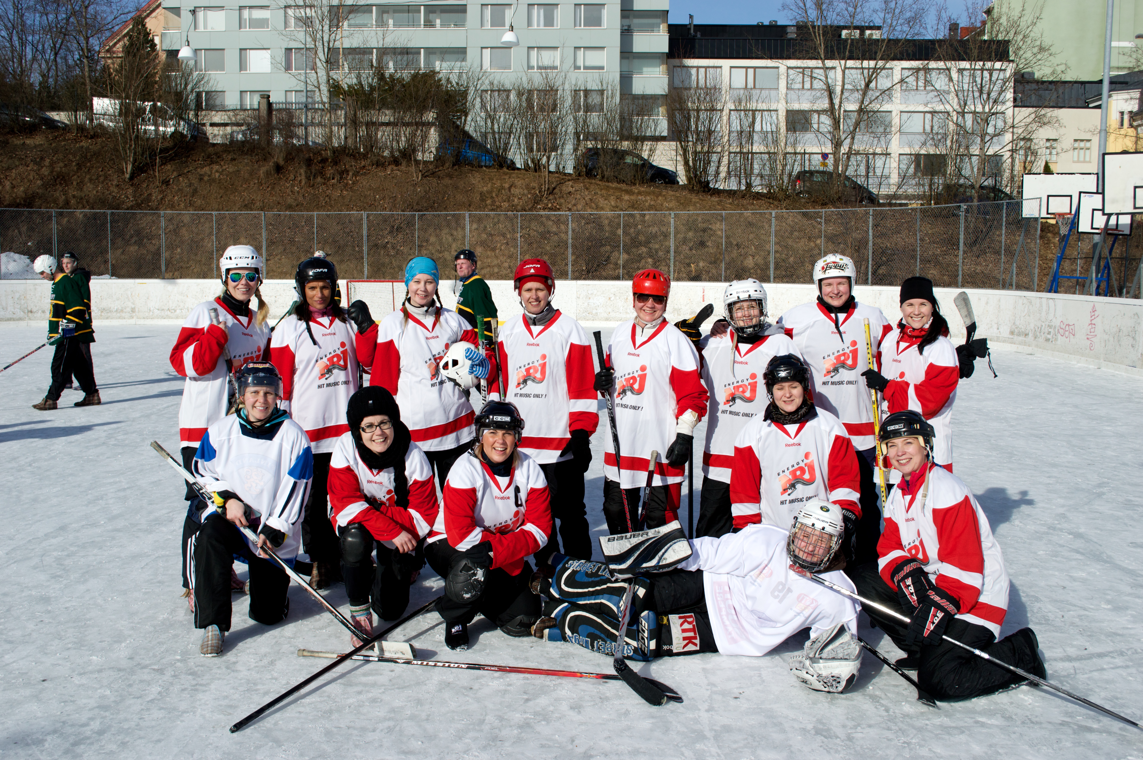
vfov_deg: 36.8
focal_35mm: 36
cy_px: 380
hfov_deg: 53.2
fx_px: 1142
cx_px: 572
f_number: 7.1
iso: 200
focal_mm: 24
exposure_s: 1/1250
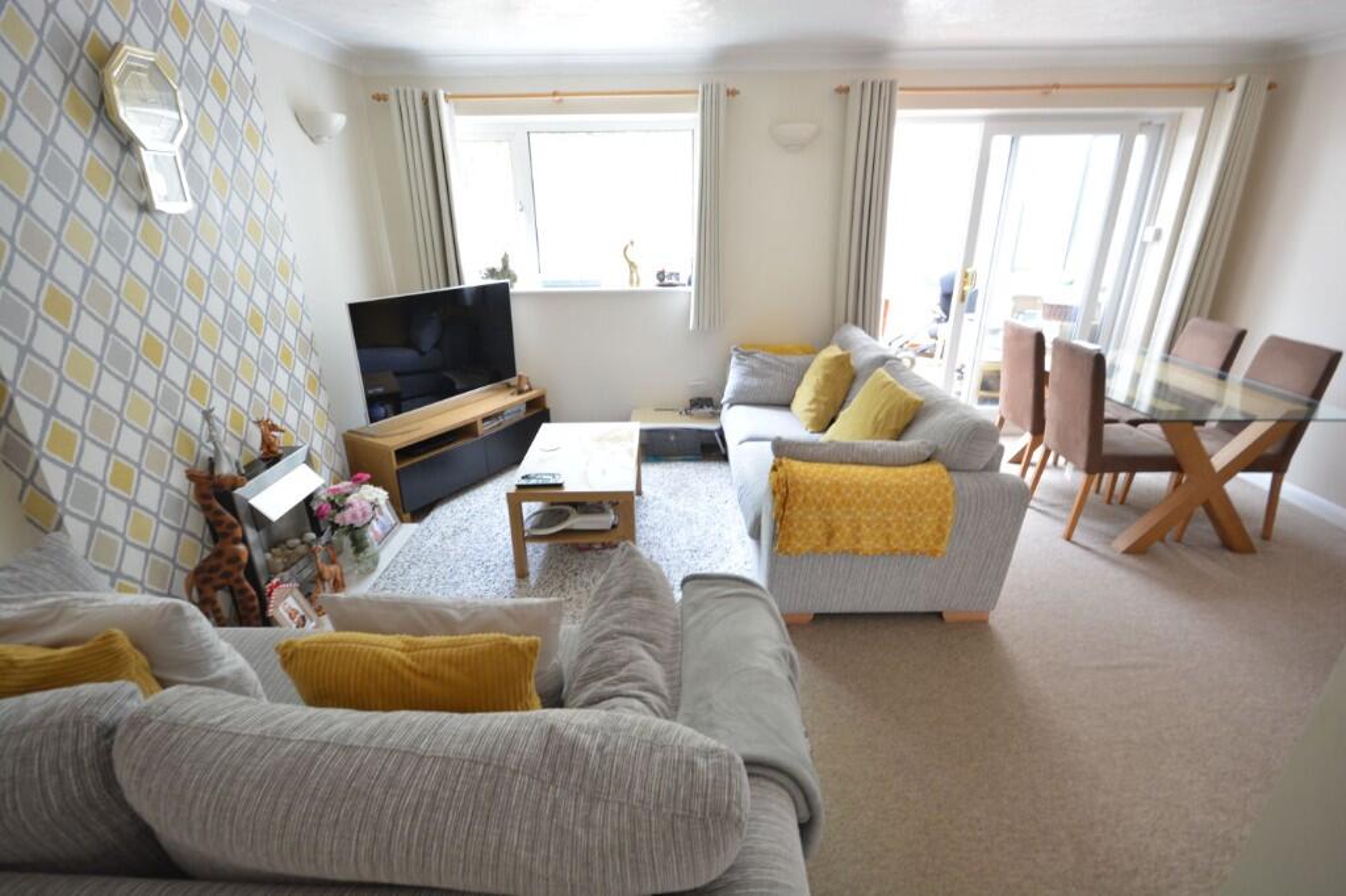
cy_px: 448
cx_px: 673
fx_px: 617
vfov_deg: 72.0
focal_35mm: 16
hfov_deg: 95.0
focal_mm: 11
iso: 400
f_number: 8
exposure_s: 1/5
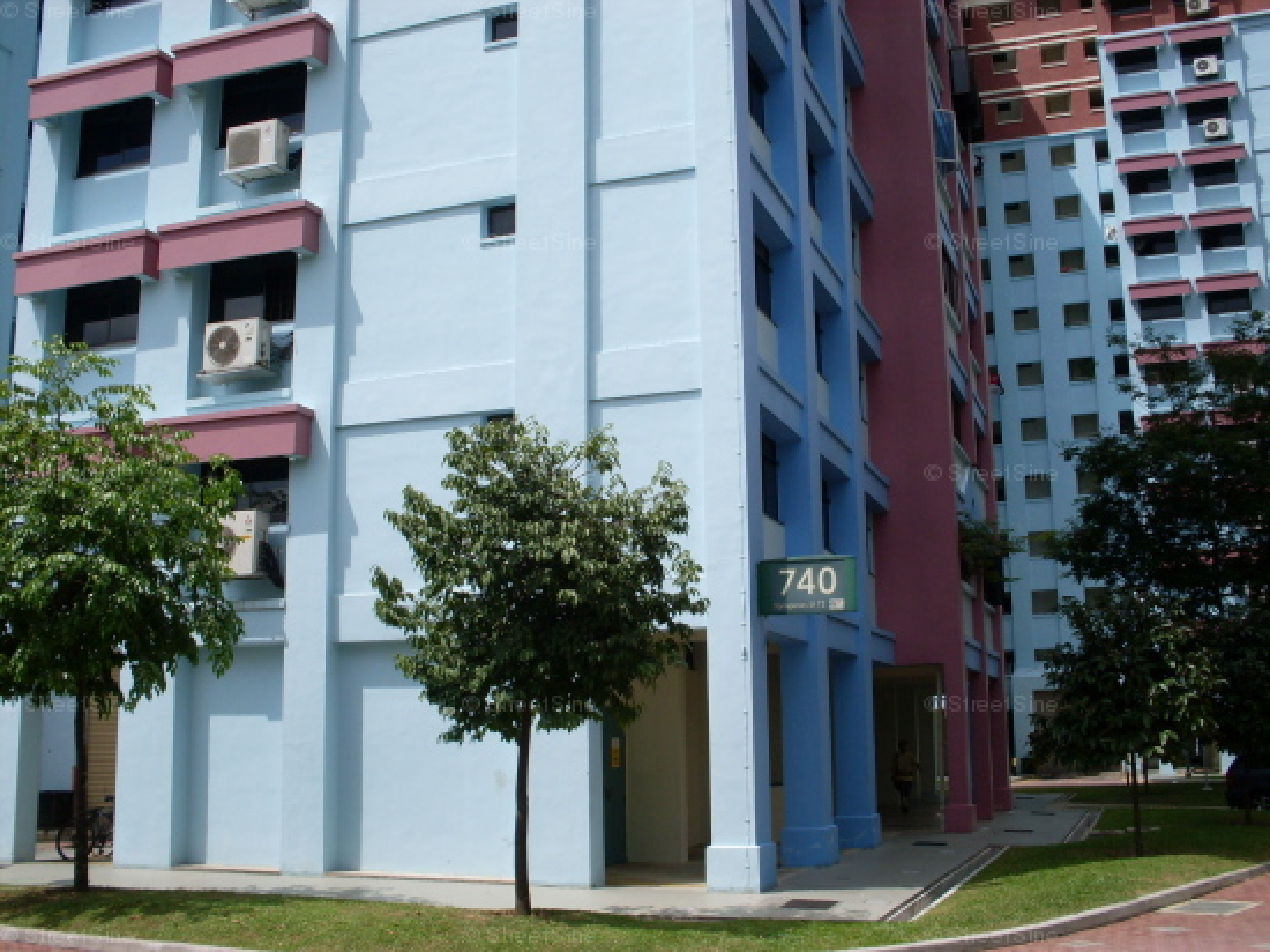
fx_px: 1394
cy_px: 476
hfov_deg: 49.0
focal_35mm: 38
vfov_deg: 37.7
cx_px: 635
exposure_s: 1/250
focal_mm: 6.3
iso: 80
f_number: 8.4
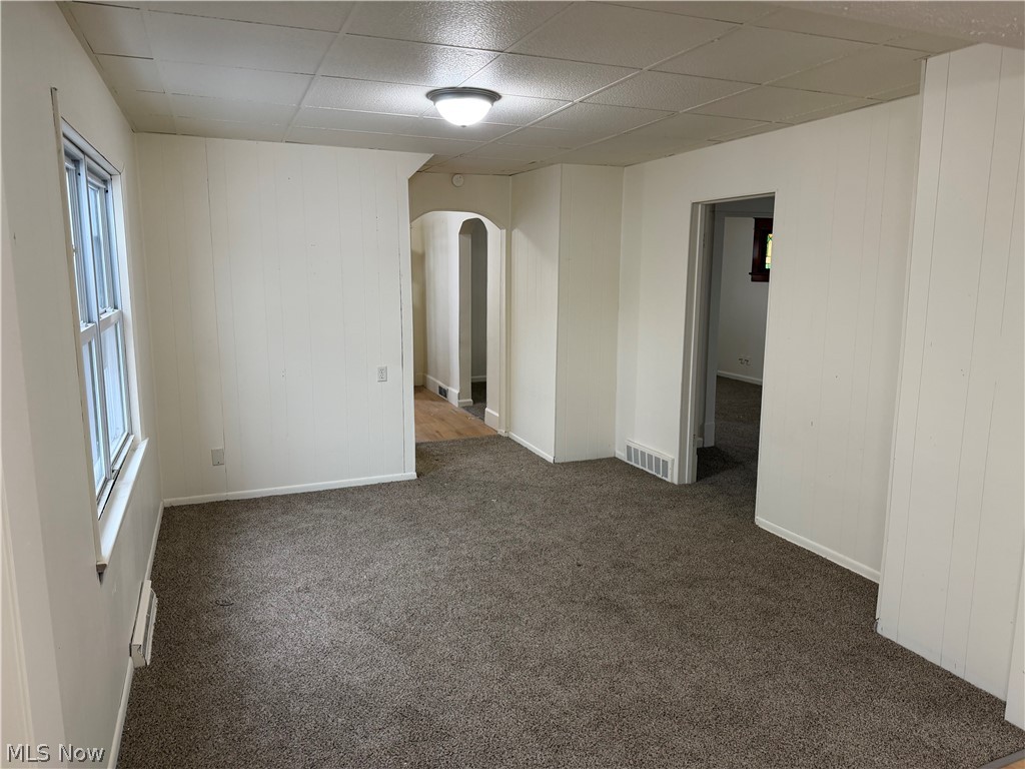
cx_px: 512
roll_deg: -0.6
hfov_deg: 71.6
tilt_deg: -7.9
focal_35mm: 24
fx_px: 711
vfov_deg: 56.8
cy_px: 384
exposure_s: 1/60
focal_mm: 6.76
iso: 160
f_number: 1.78
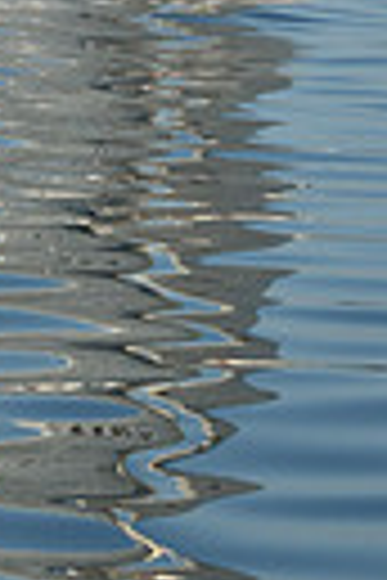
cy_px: -220
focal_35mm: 314
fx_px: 5063
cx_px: 227
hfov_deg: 4.4
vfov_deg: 6.5
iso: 320
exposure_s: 1/800
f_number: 9
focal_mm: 70
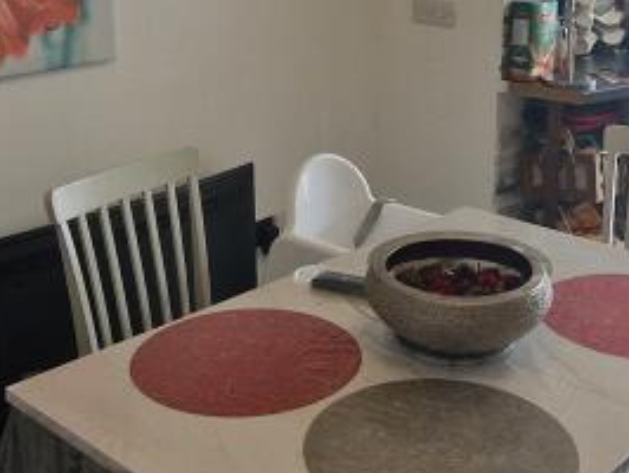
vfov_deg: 28.3
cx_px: 369
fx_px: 909
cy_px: 73
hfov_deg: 38.0
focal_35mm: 50
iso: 100
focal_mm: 2.2
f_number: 2.2
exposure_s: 1/100
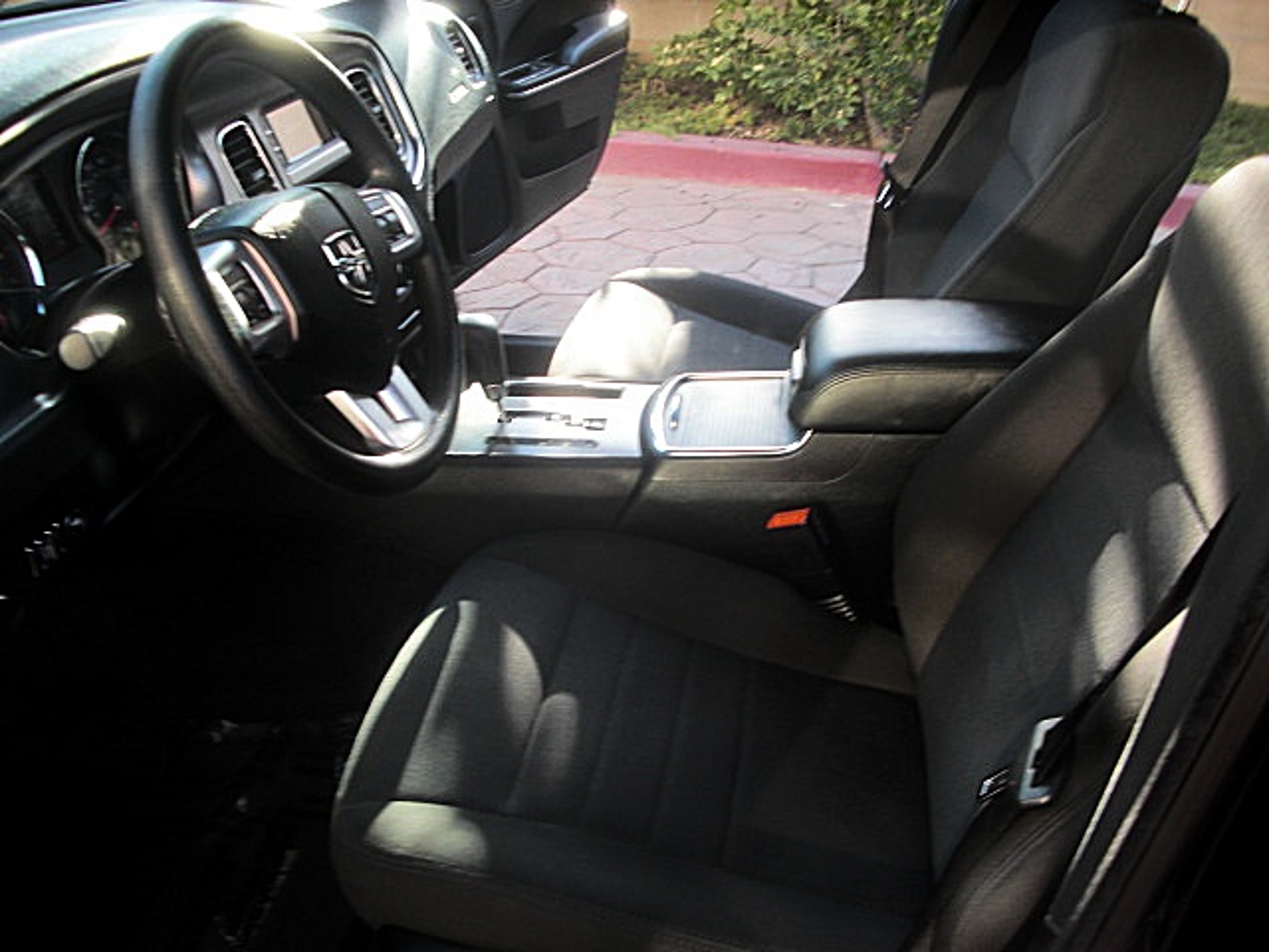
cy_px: 476
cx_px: 634
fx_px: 1320
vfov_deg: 39.7
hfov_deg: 51.4
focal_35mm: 36
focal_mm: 6.3
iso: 50
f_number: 2.8
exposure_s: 1/60
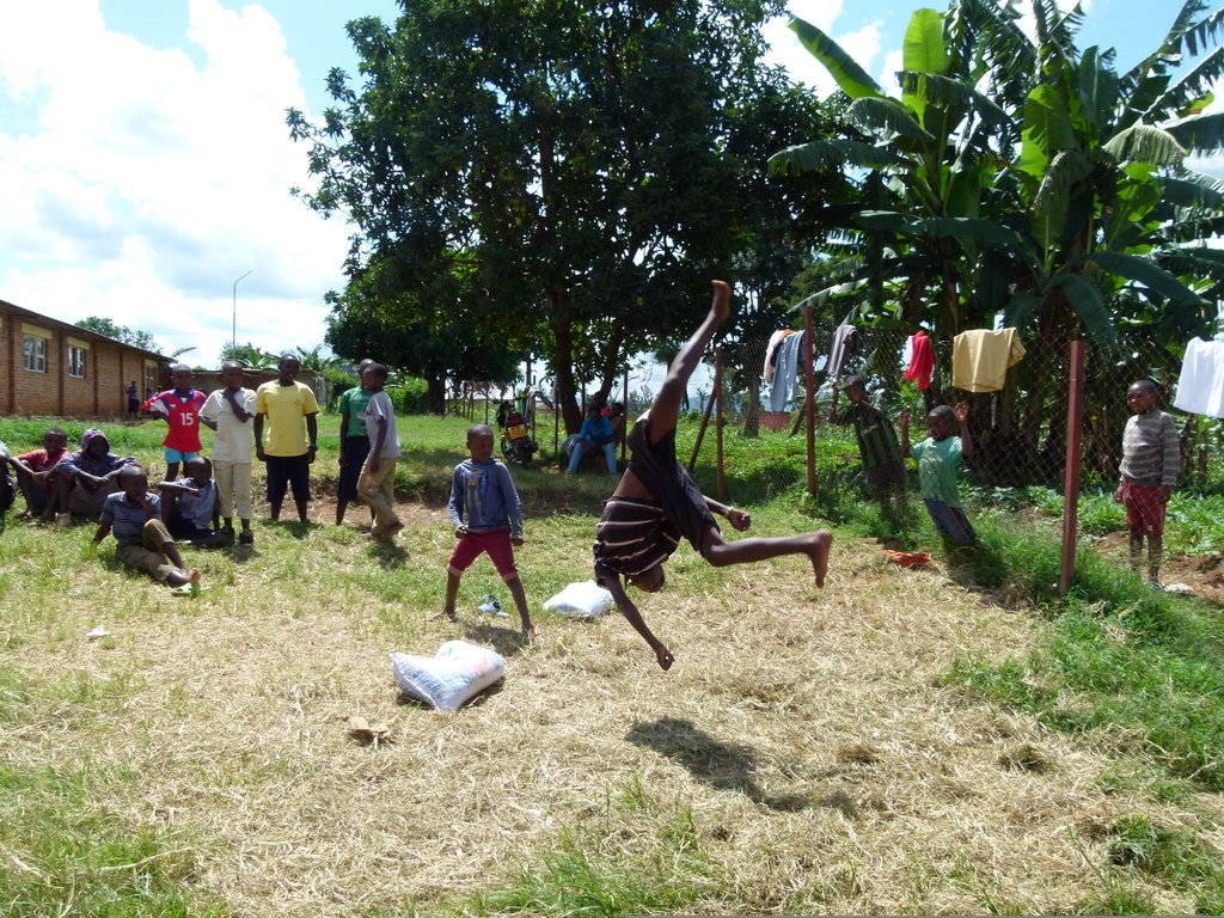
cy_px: 459
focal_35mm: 25
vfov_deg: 54.9
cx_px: 612
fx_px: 884
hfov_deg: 69.4
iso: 100
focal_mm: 4.5
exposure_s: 1/500
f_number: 4
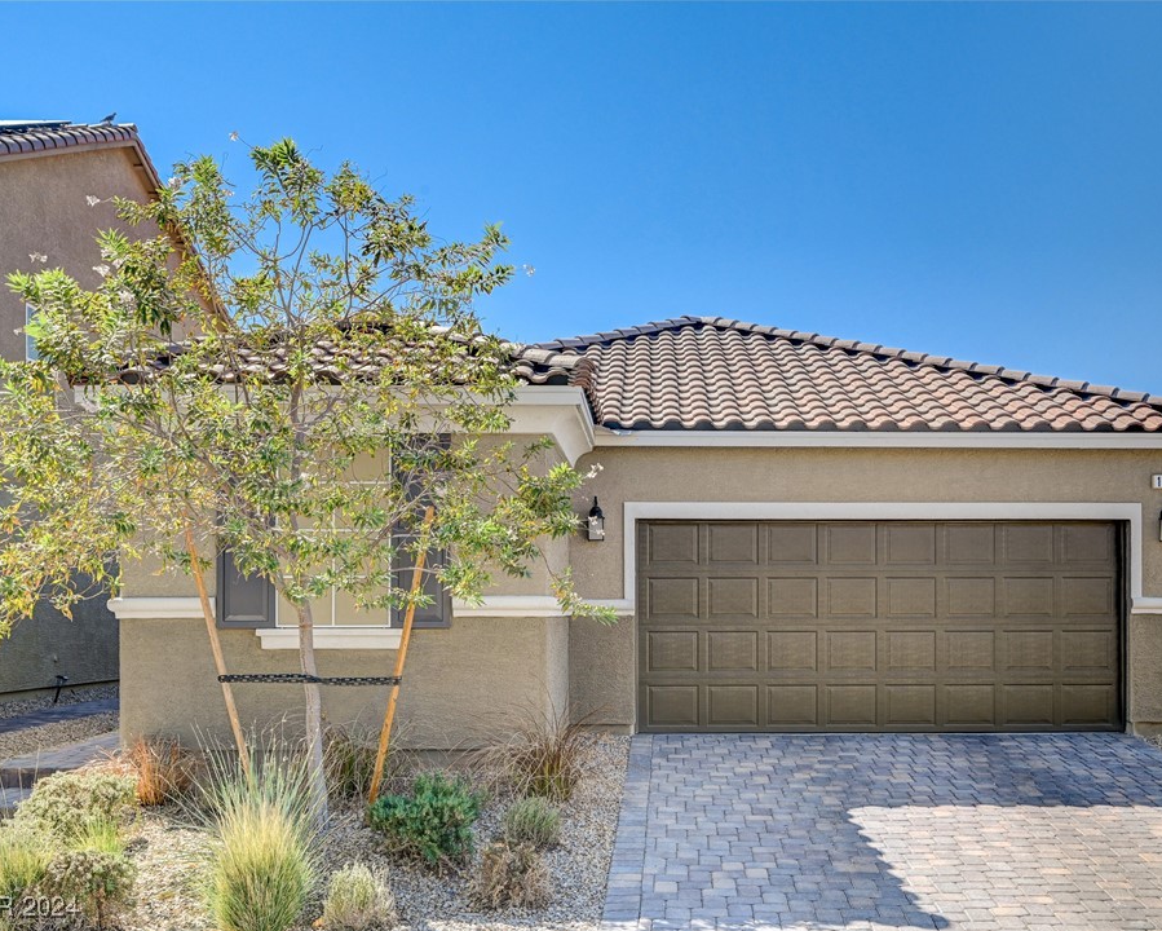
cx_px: 659
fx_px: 1170
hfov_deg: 52.7
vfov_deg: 43.4
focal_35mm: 34
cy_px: 466
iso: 640
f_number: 9
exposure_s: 1/320
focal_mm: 30
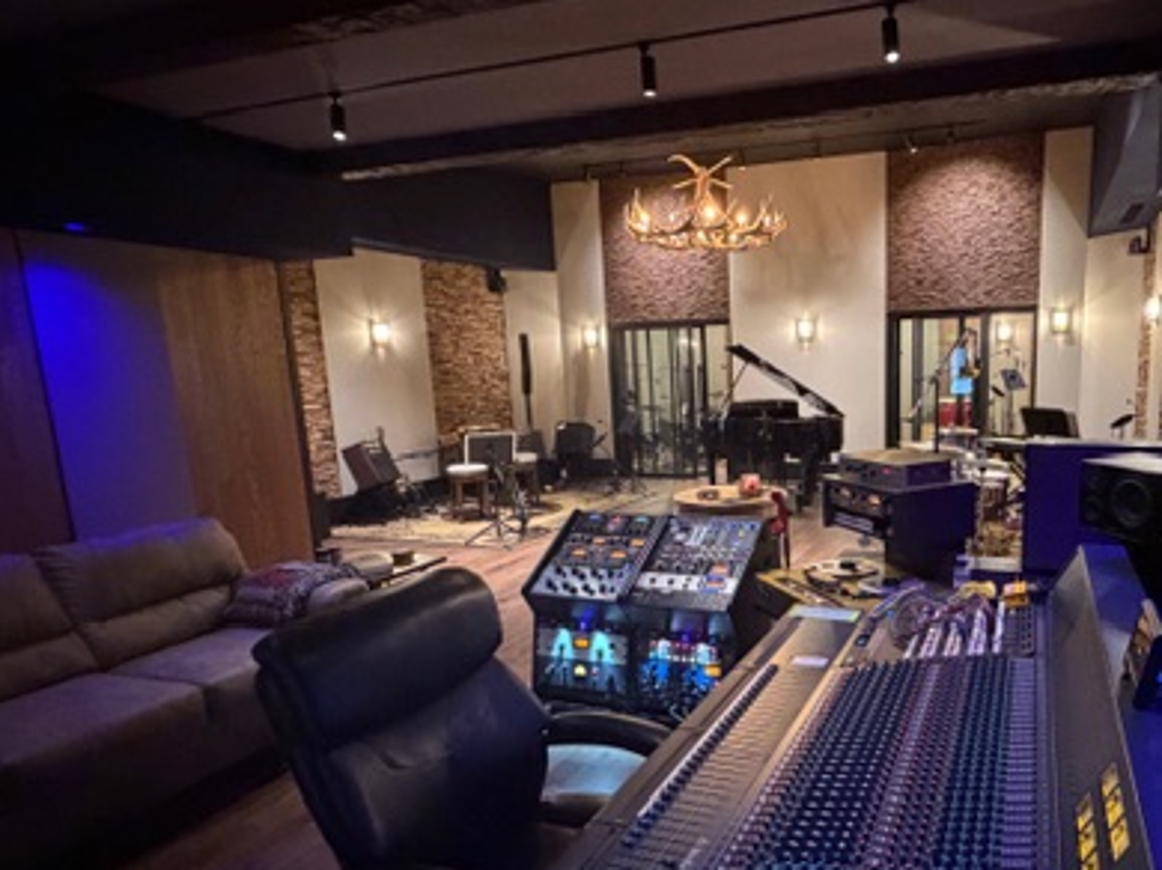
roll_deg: +1.0
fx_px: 772
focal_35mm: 23
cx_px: 799
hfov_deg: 71.2
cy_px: 498
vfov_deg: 58.6
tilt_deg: -10.2
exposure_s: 1/30
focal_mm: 2.22
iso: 1250
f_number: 2.2
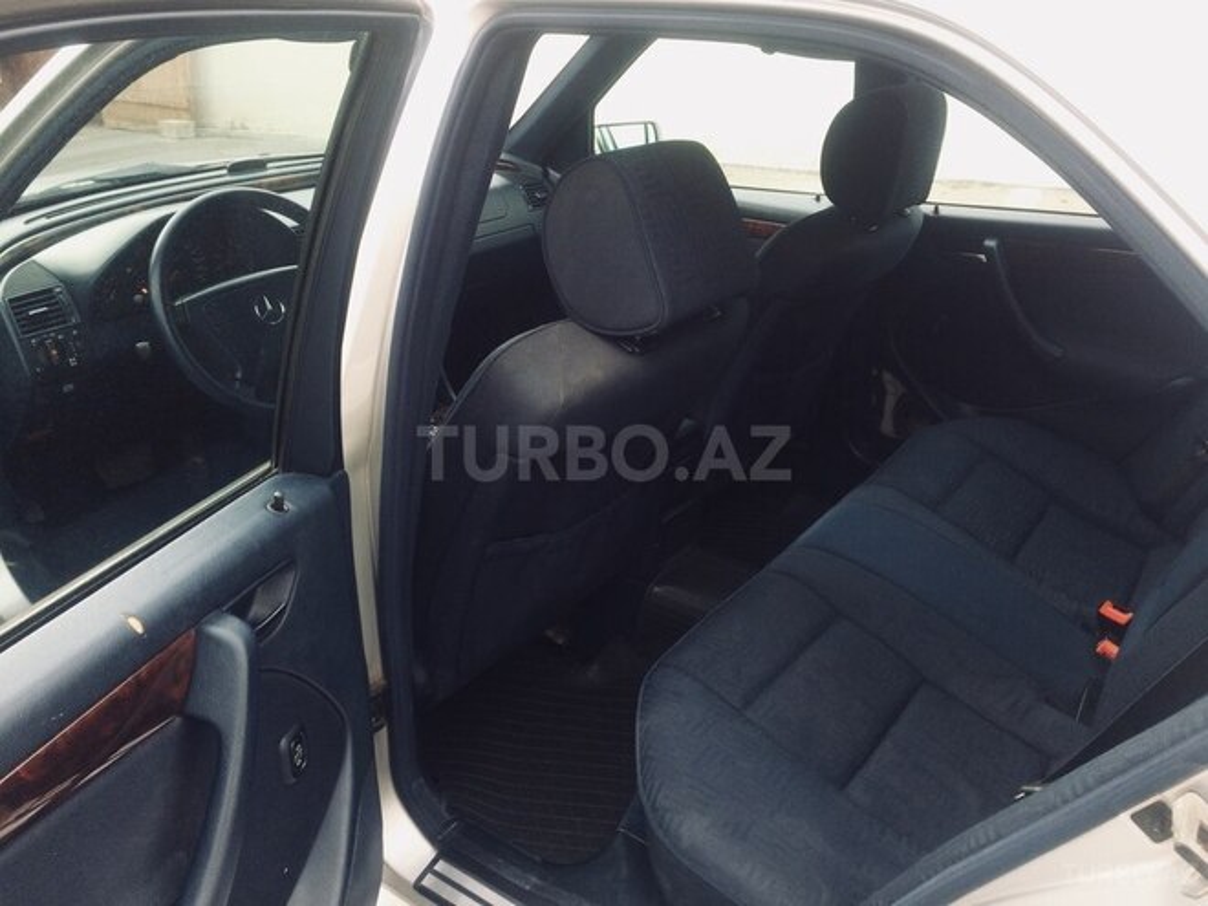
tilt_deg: -28.4
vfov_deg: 48.2
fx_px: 1012
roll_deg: -2.2
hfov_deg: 61.7
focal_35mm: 29
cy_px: 453
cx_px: 604
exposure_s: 1/155
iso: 32
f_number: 2.2
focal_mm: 4.15
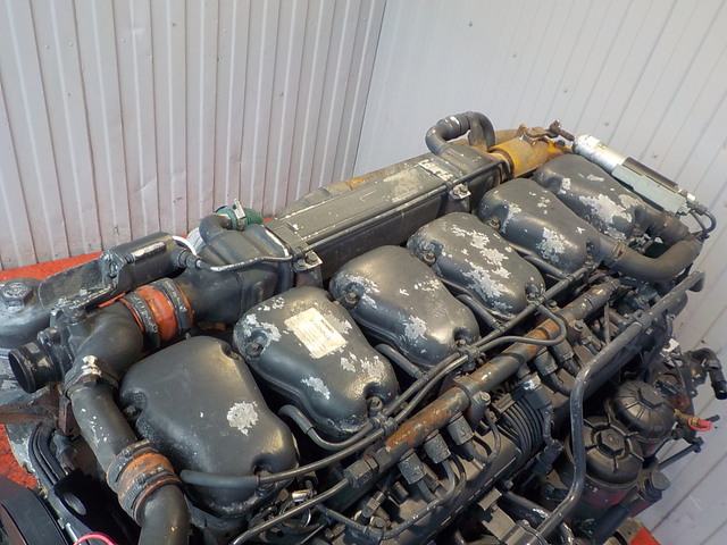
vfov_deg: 46.8
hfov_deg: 60.0
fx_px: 630
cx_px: 364
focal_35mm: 30
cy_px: 272
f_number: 3.3
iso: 180
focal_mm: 4.1
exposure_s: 1/30
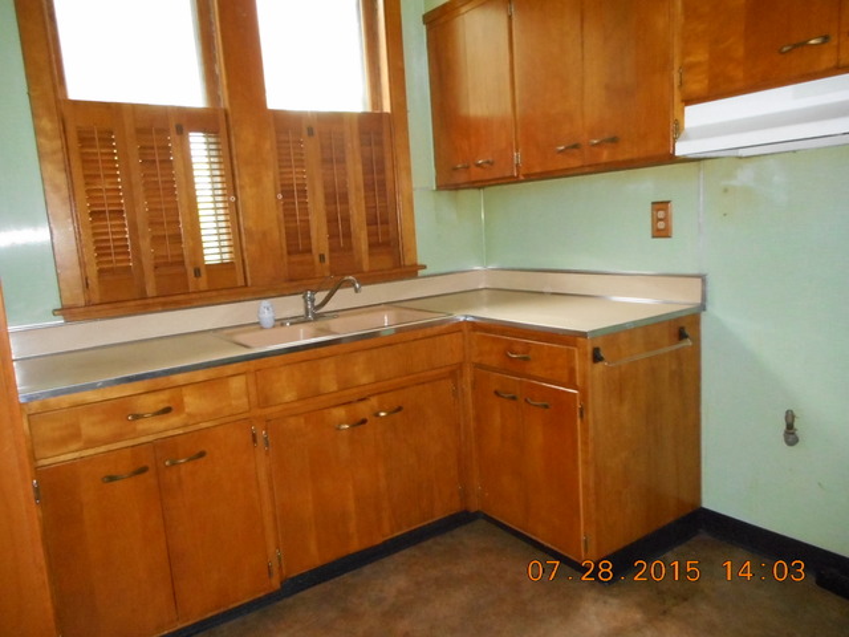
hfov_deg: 69.4
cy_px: 318
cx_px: 424
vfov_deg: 54.9
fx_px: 613
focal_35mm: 25
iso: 640
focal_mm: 4.5
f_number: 3.7
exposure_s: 1/25
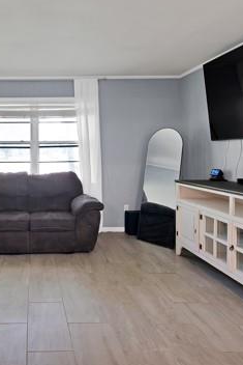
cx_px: 37
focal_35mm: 29
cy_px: 165
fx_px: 293
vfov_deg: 63.5
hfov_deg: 42.3
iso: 640
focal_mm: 17
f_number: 9
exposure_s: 1
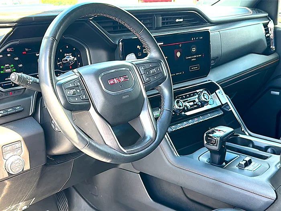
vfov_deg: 36.8
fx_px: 317
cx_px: 140
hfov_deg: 47.9
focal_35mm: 39
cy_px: 106
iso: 125
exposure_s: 1/149
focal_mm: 6.86
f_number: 1.78
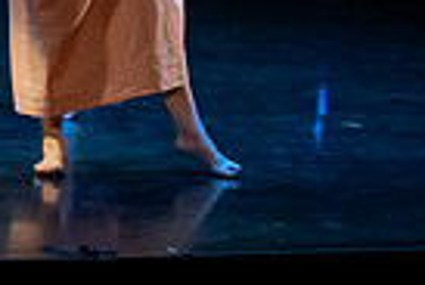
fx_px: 3088
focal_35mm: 261
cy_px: -167
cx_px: -314
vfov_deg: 5.2
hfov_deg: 7.7
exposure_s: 1/400
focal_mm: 55
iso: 4000
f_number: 3.2
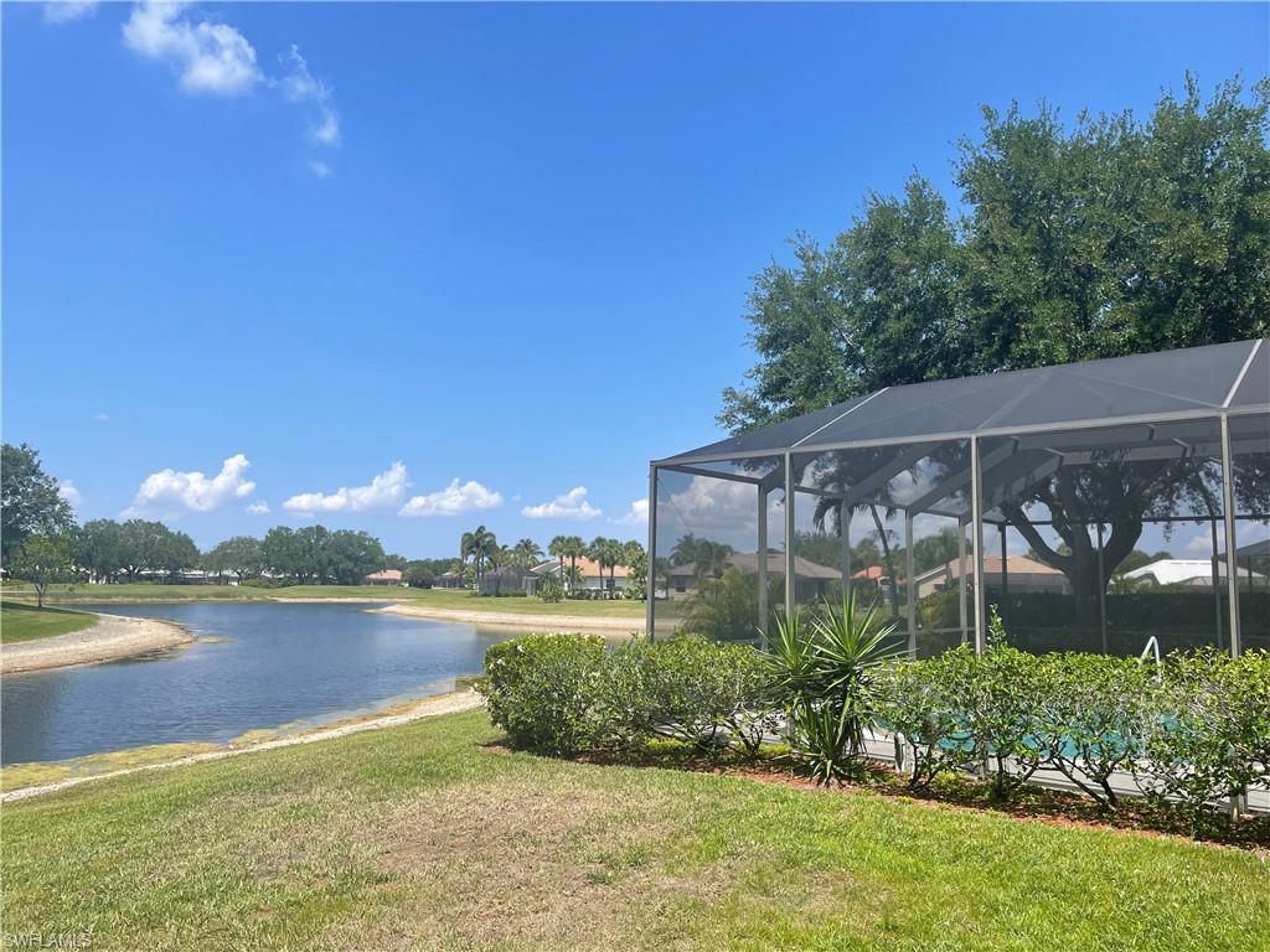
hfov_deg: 67.3
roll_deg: -0.6
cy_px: 476
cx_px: 635
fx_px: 954
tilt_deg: +6.9
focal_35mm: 26
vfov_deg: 53.1
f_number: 1.6
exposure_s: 1/3401
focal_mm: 4.2
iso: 32
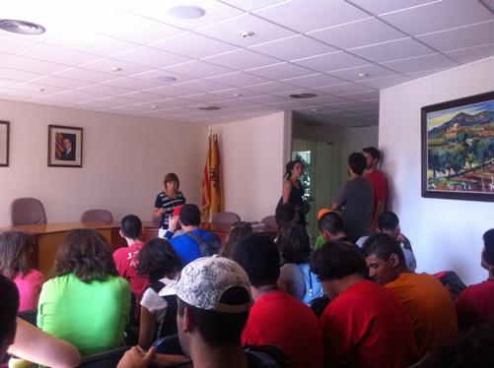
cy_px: 184
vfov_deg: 40.6
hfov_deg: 52.7
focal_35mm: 35
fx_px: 499
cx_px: 247
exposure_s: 1/20
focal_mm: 3.85
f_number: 2.8
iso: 80
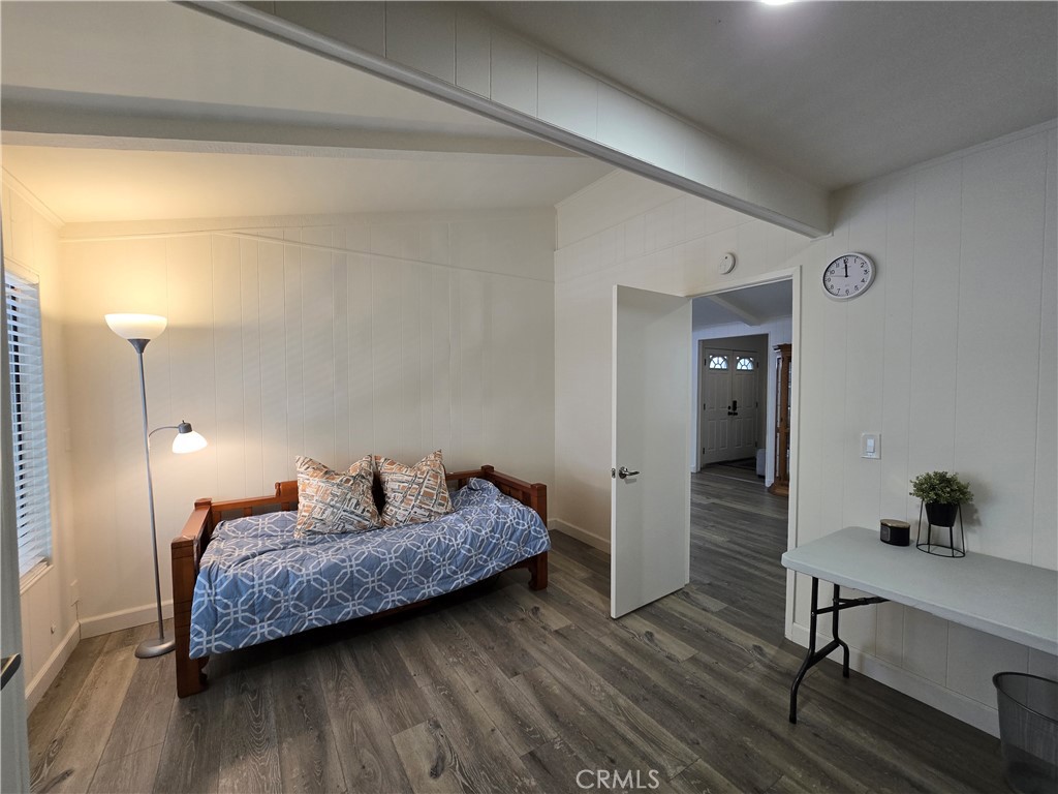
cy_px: 397
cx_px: 529
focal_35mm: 13
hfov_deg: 106.2
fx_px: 397
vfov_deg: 89.9
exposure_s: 1/60
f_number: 2.2
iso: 125
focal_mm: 2.2
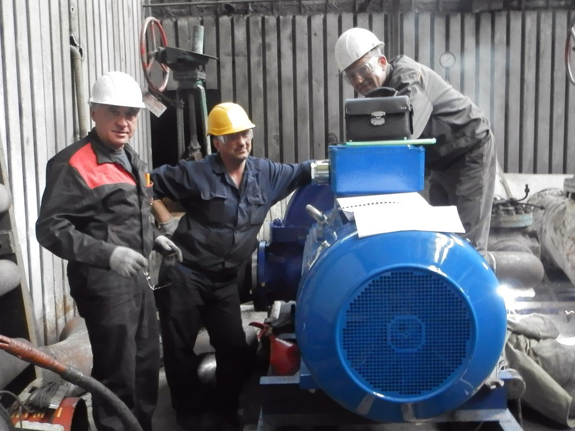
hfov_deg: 69.4
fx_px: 415
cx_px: 288
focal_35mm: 25
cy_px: 216
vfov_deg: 54.9
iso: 400
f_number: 3.1
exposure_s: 1/8
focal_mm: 4.5
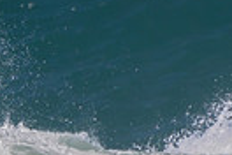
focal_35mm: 4389
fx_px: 28282
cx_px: -162
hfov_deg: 0.5
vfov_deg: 0.3
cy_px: 314
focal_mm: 1000
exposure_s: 1/1250
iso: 400
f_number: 11
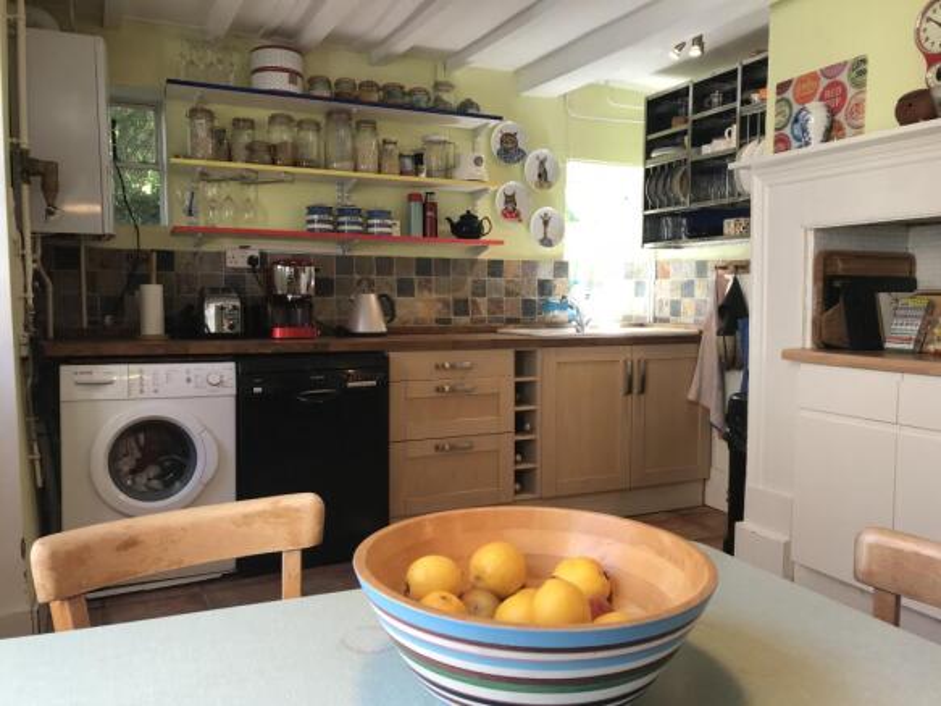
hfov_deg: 63.5
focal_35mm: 28
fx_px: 761
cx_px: 470
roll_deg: +0.2
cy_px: 353
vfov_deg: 49.7
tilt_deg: -4.2
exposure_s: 1/33
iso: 20
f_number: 1.8
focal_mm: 3.99
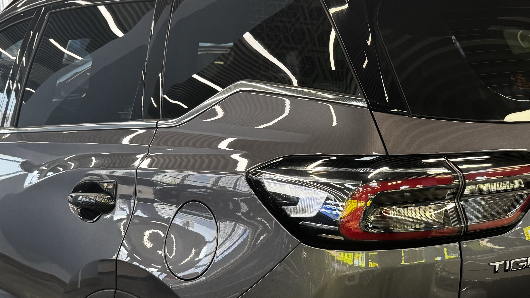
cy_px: 275
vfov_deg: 20.9
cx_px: 327
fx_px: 787
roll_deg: +1.1
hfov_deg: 37.0
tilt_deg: -14.2
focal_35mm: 56
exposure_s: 1/50
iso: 125
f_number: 1.78
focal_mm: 6.76
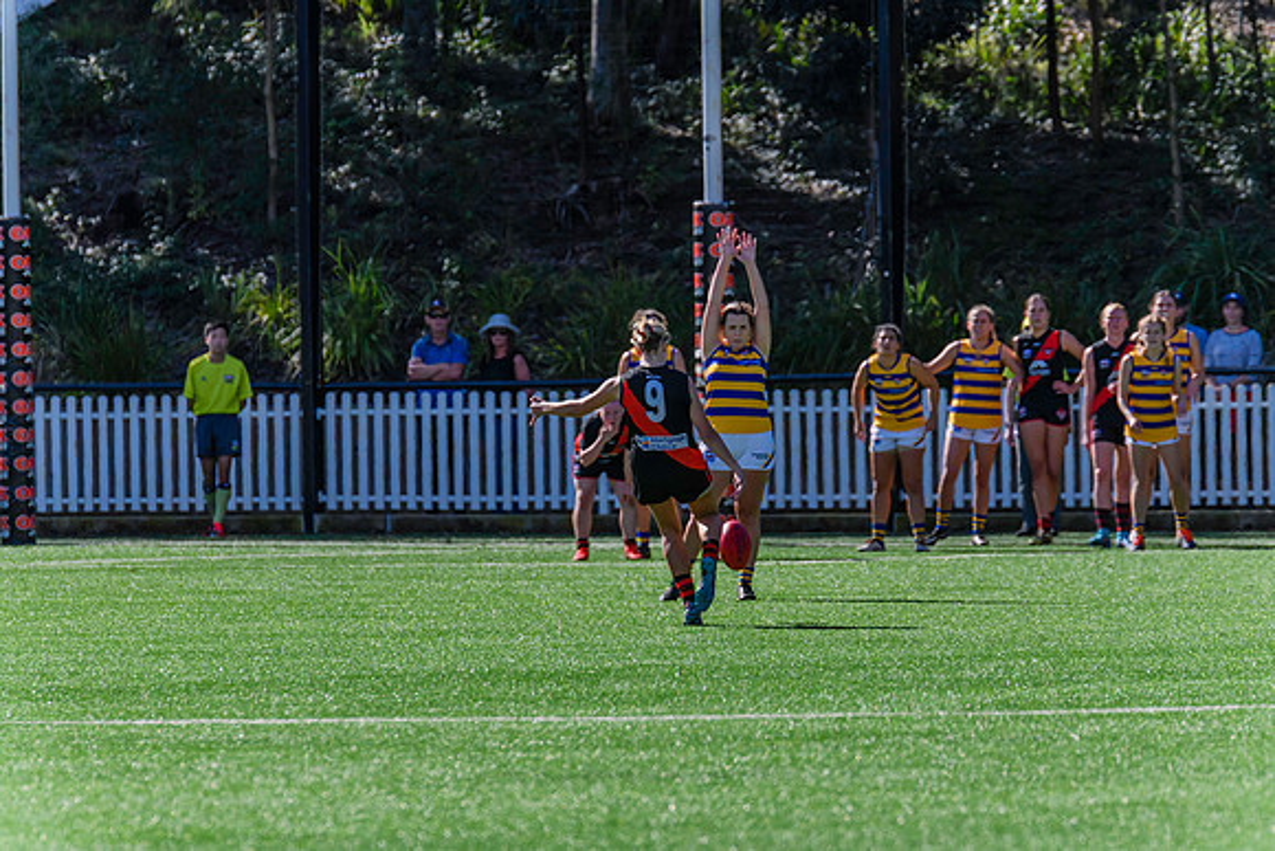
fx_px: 15776
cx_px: 664
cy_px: 431
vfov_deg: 3.1
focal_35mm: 445
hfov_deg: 4.6
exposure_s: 1/2000
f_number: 7.1
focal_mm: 420
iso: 800
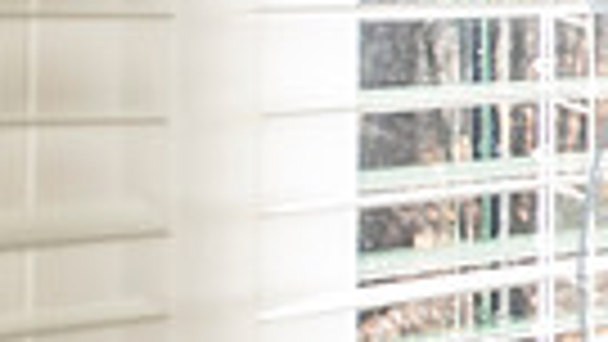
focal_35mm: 112
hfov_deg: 14.7
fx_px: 1806
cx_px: 1315
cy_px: -63
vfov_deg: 10.6
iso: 160
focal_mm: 24
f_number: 2.8
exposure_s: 1/125
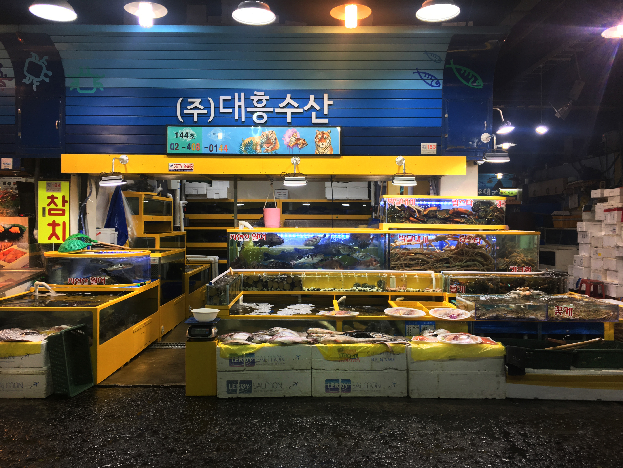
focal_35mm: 29
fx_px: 522
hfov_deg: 61.7
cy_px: 234
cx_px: 312
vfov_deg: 48.2
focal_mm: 4.15
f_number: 2.2
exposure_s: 1/60
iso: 32
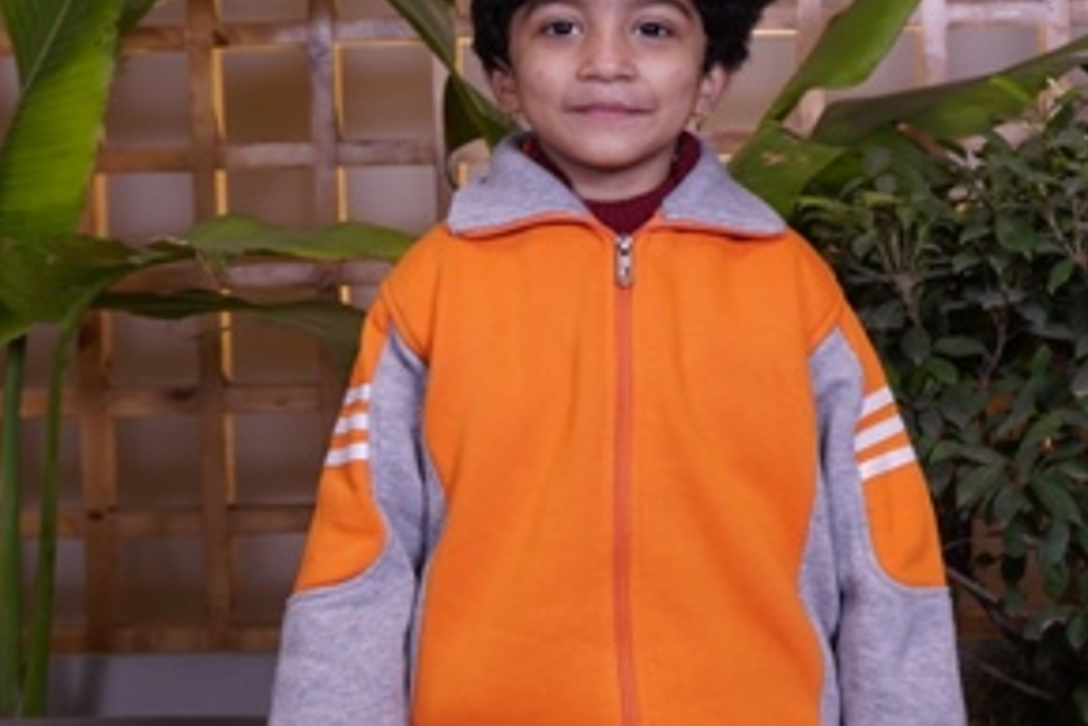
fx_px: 2298
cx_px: 606
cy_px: 246
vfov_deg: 17.9
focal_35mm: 76
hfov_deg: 26.6
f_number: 4.5
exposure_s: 1/125
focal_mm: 33
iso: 400
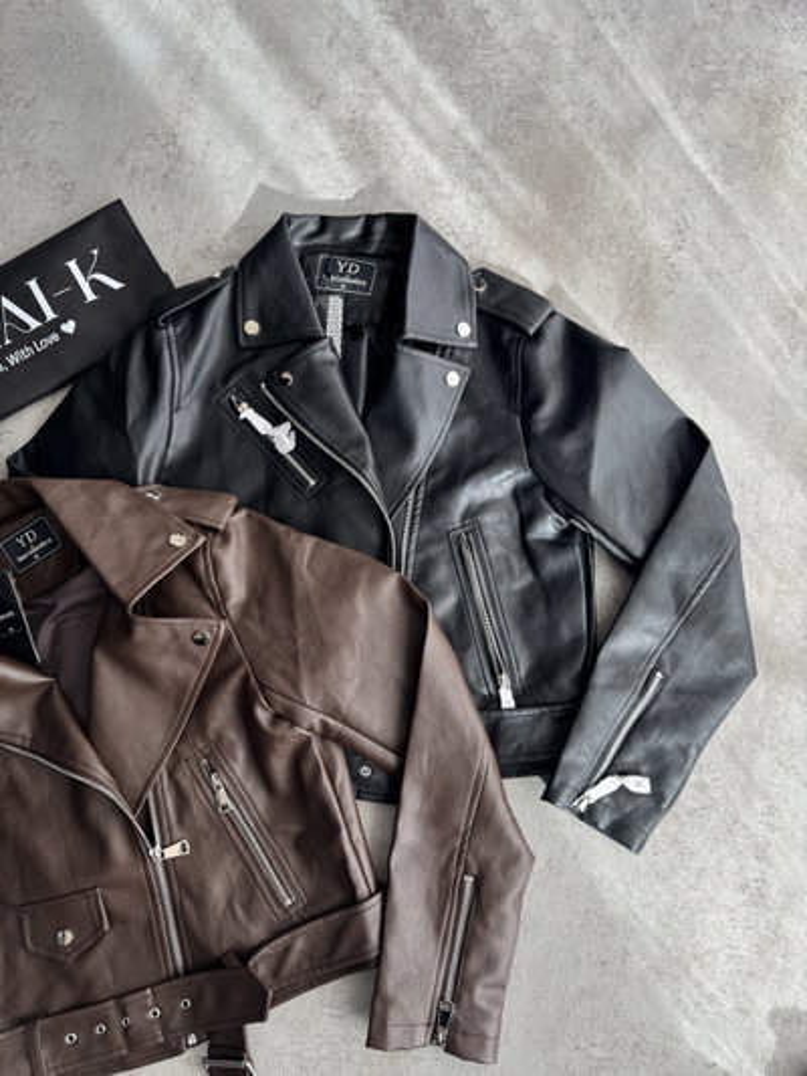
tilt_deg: -80.5
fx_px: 746
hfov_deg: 56.8
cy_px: 538
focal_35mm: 24
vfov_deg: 71.6
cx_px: 404
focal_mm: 6.76
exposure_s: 1/340
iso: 80
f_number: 1.78
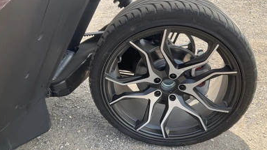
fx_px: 234
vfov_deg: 35.5
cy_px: 86
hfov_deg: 59.5
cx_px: 135
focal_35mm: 33
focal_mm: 3
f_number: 1.8
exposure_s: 1/310
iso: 25
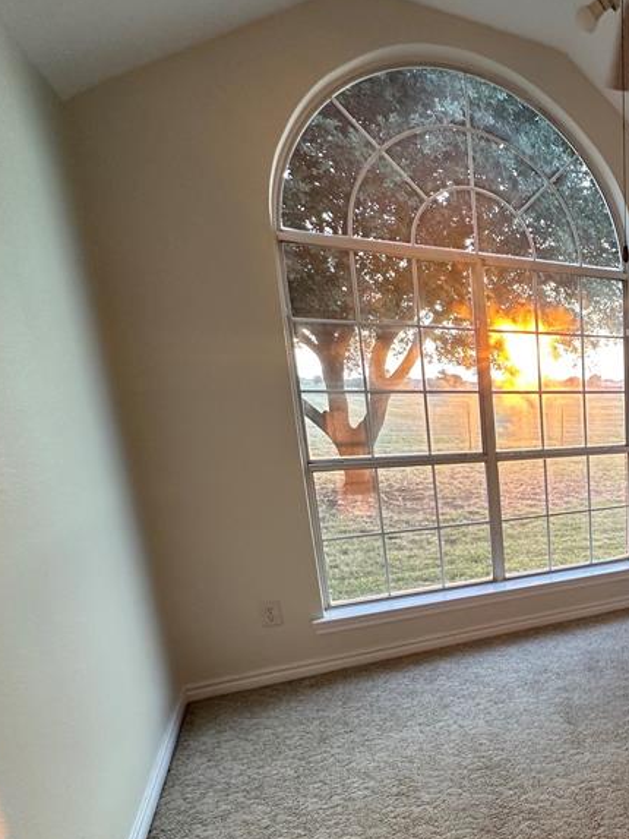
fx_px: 605
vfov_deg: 68.2
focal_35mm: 25
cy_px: 530
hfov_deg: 43.3
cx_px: 683
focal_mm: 2.22
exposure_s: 1/99
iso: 125
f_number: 2.2
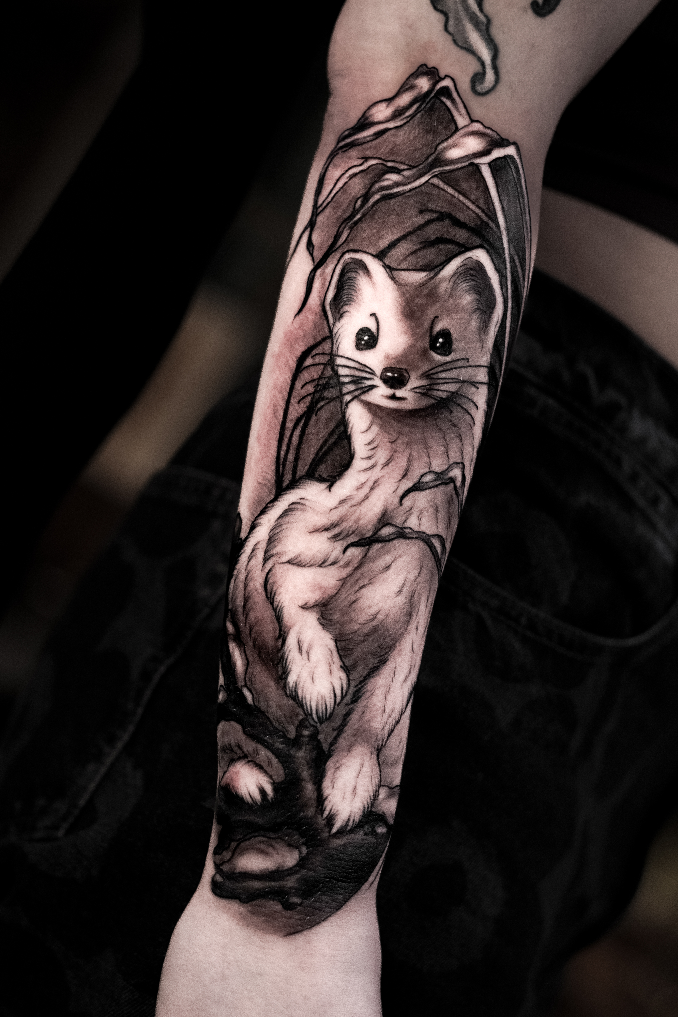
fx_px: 2373
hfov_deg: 16.3
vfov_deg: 24.2
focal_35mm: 84
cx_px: 339
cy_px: 508
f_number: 2.5
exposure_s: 1/200
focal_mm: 56
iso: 2500
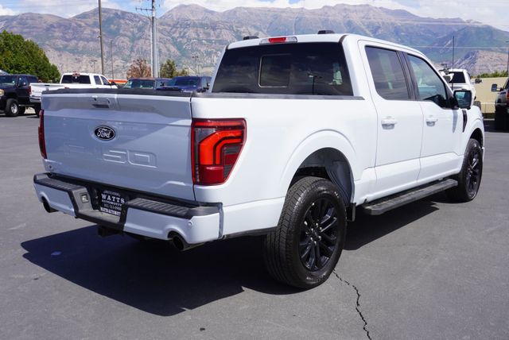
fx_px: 509
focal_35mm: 36
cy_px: 170
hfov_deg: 53.1
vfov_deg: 36.9
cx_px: 254
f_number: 8
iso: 100
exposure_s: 1/250
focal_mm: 24
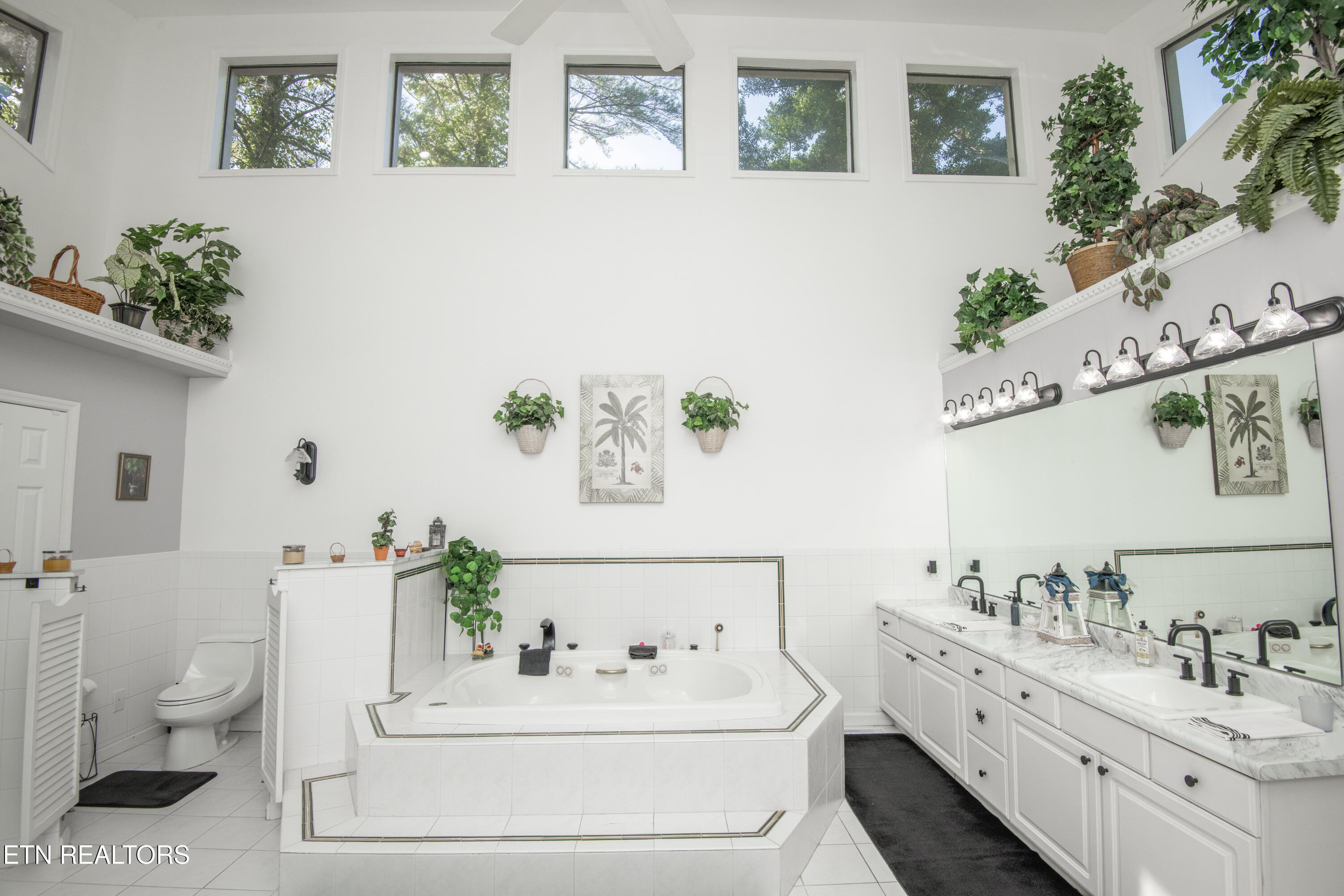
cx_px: 672
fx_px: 597
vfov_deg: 73.7
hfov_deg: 96.7
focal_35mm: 16
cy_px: 448
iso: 400
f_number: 9
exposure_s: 1/250
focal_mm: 16
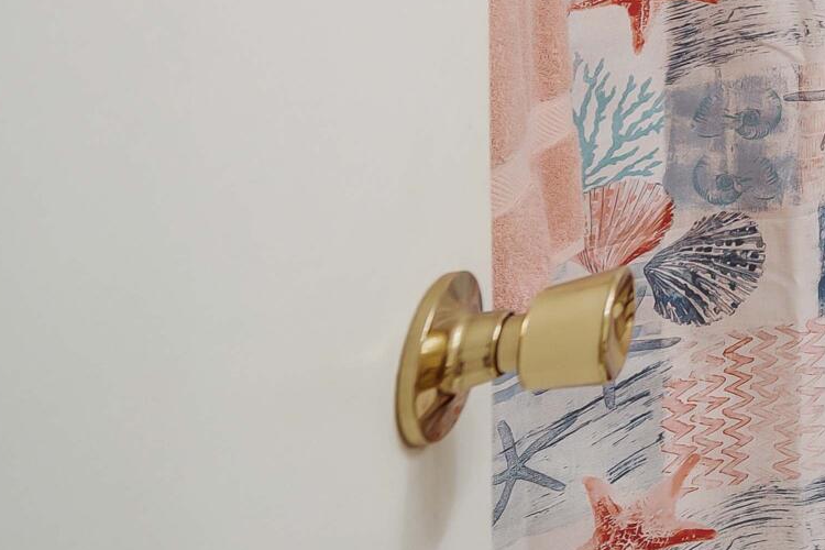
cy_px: -370
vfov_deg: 21.3
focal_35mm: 48
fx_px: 1100
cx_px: 1547
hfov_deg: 21.3
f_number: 5.6
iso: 100
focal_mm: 12
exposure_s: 1/8
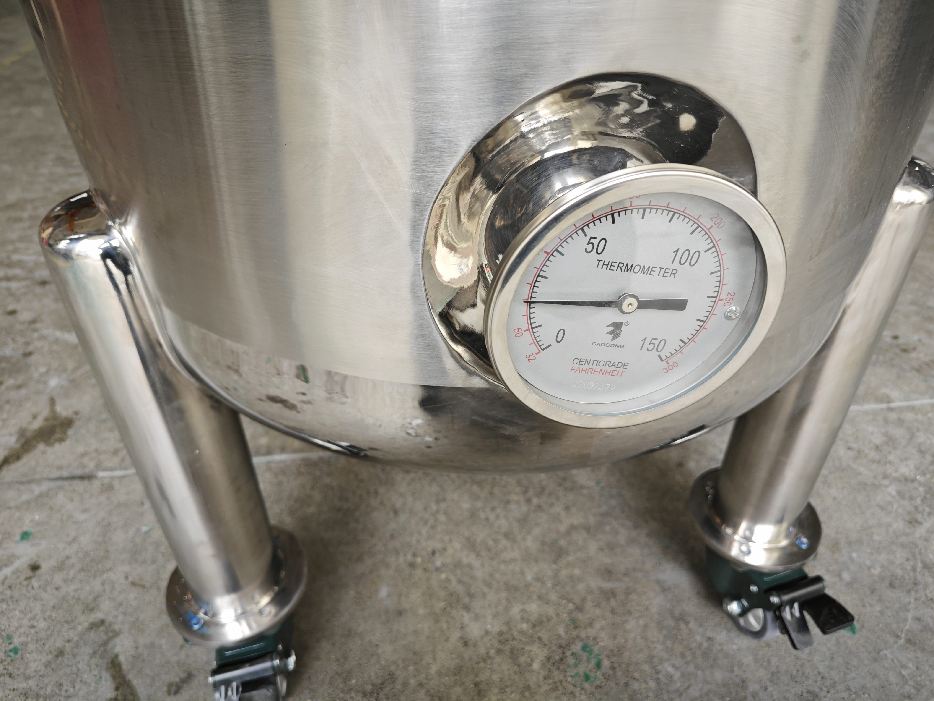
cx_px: 467
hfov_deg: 73.9
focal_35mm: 23
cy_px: 350
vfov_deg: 58.9
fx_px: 621
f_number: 1.8
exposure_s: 1/100
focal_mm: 5.43
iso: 80
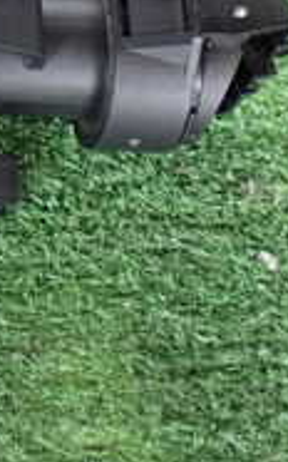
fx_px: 1547
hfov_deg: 9.8
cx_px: -325
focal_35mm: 123
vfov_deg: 16.7
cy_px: 37
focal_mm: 6.37
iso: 640
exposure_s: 1/40
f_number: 2.5
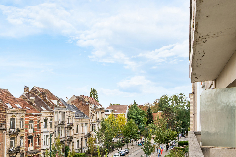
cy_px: 114
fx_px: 223
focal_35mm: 34
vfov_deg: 38.1
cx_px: 63
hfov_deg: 53.6
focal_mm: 19
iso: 100
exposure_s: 1/125
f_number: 10
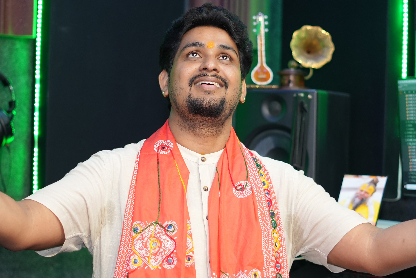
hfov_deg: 21.9
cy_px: 142
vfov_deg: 14.7
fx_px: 1075
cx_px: 224
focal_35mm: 93
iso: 500
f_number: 1.8
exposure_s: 1/100
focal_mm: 50
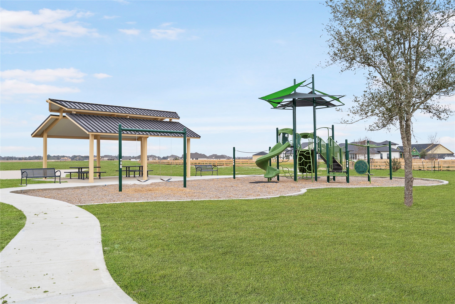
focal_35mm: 35
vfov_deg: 37.9
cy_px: 152
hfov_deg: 54.4
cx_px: 228
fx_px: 442
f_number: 7.1
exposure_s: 1/640
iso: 200
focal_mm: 35
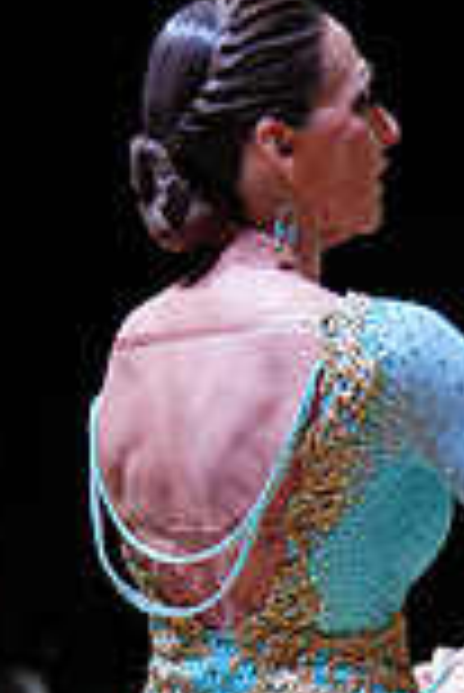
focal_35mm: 313
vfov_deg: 6.5
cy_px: 909
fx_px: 6037
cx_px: 588
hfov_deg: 4.4
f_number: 2.8
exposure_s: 1/400
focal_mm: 83
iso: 500
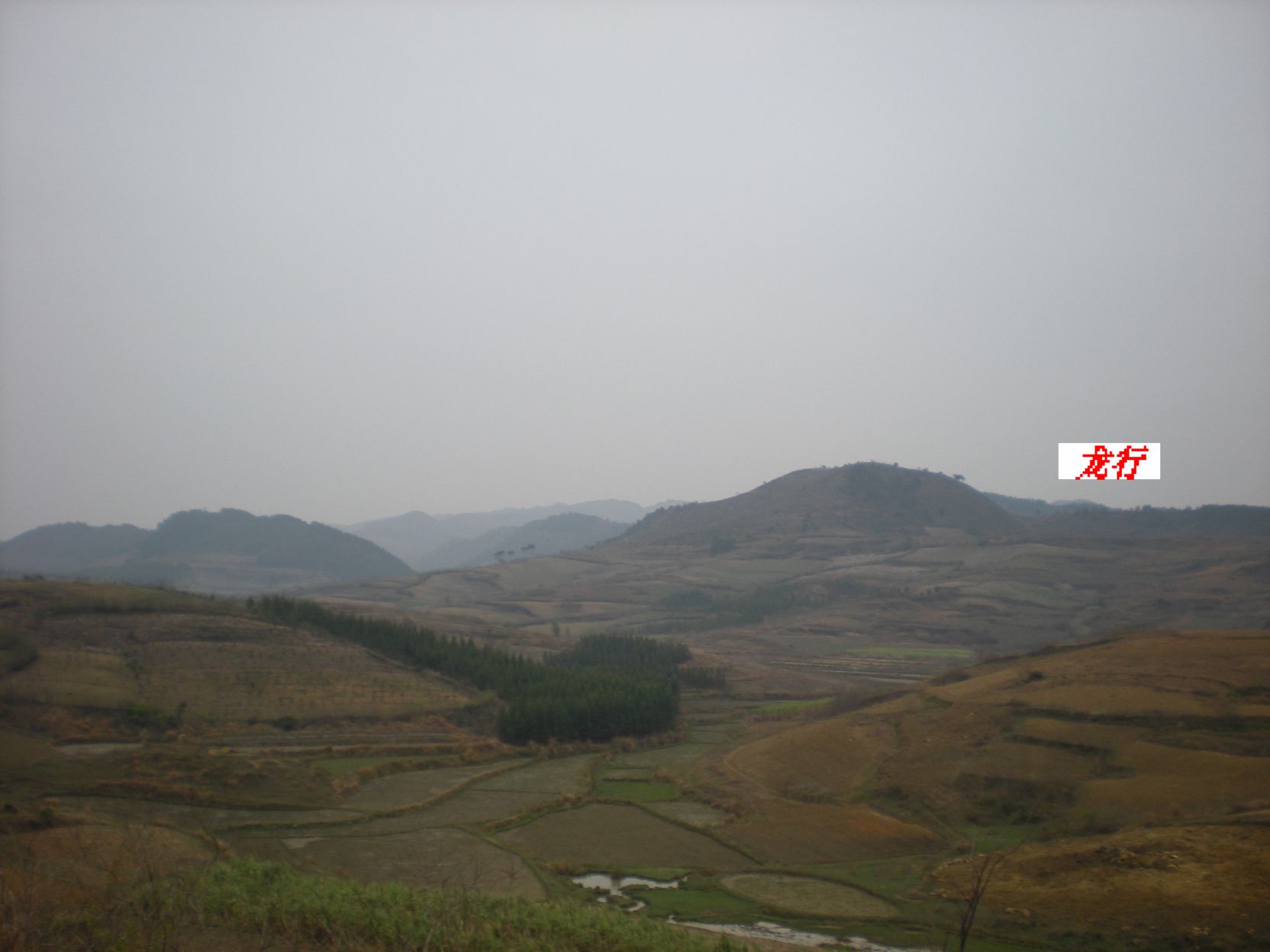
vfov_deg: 37.7
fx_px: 1394
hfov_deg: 49.0
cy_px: 476
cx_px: 635
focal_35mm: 38
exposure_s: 1/152
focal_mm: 6.3
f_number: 3.1
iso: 64
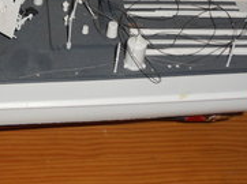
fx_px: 662
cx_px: 52
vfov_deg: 15.7
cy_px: 20
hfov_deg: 20.9
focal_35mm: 93
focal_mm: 7.6
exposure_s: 1/45
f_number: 4.2
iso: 200
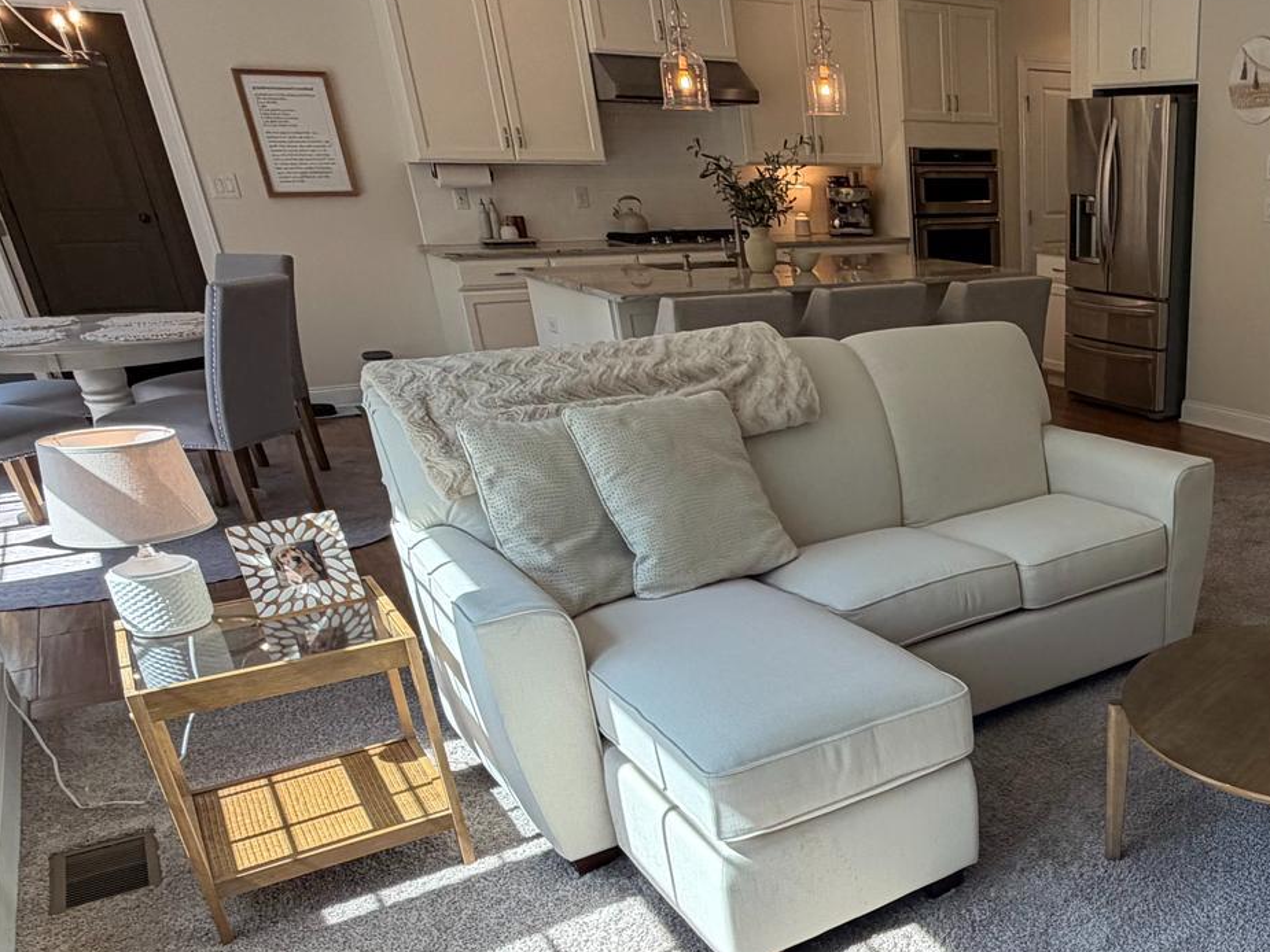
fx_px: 1137
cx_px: 1115
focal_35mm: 31
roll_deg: -0.6
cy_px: 682
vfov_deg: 44.3
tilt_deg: -24.5
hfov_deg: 52.2
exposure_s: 1/167
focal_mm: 2.22
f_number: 2.2
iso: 64
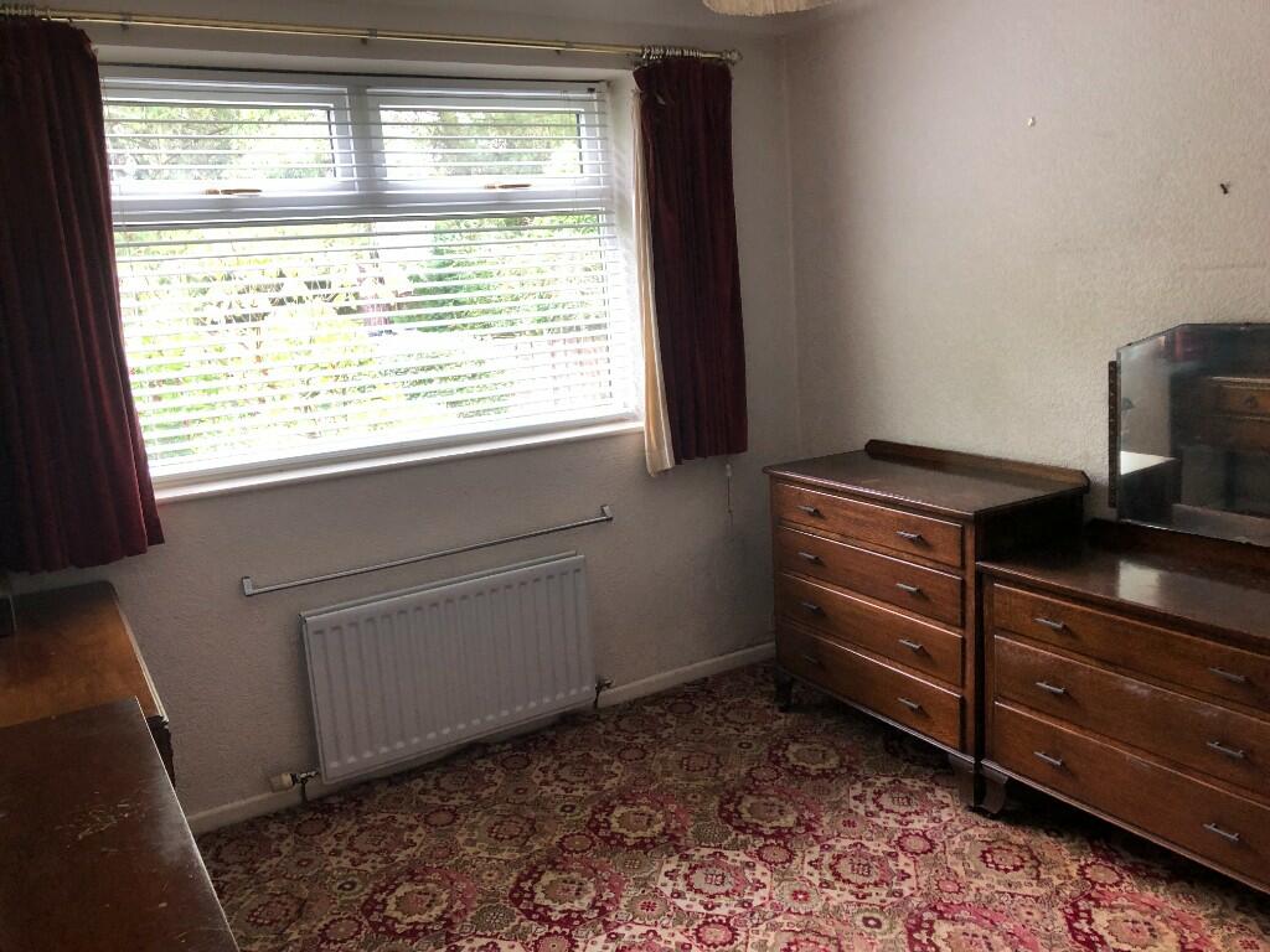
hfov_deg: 63.4
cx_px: 635
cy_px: 476
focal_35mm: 28
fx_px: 1027
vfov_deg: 49.7
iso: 40
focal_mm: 3.99
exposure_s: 1/30
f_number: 1.8
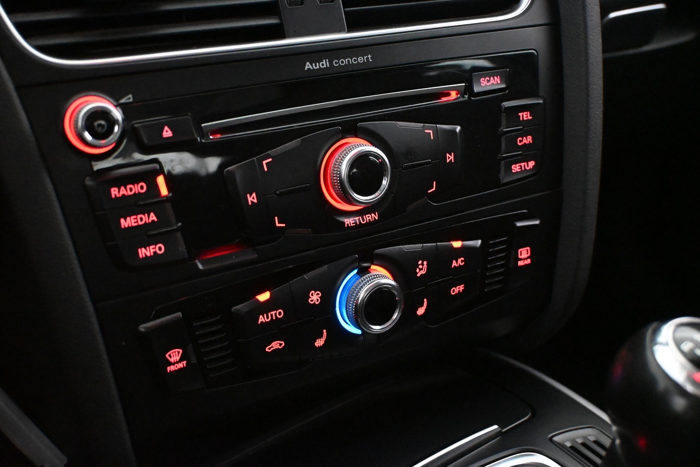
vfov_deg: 32.4
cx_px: 350
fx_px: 802
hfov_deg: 47.2
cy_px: 234
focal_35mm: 41
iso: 12800
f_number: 4.5
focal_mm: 27.5
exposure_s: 1/60
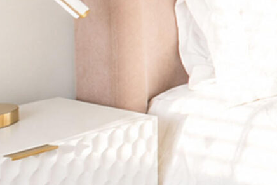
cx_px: 759
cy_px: -94
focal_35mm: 88
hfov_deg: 12.8
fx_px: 677
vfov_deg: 14.5
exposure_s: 1/80
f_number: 9
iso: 800
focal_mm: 10
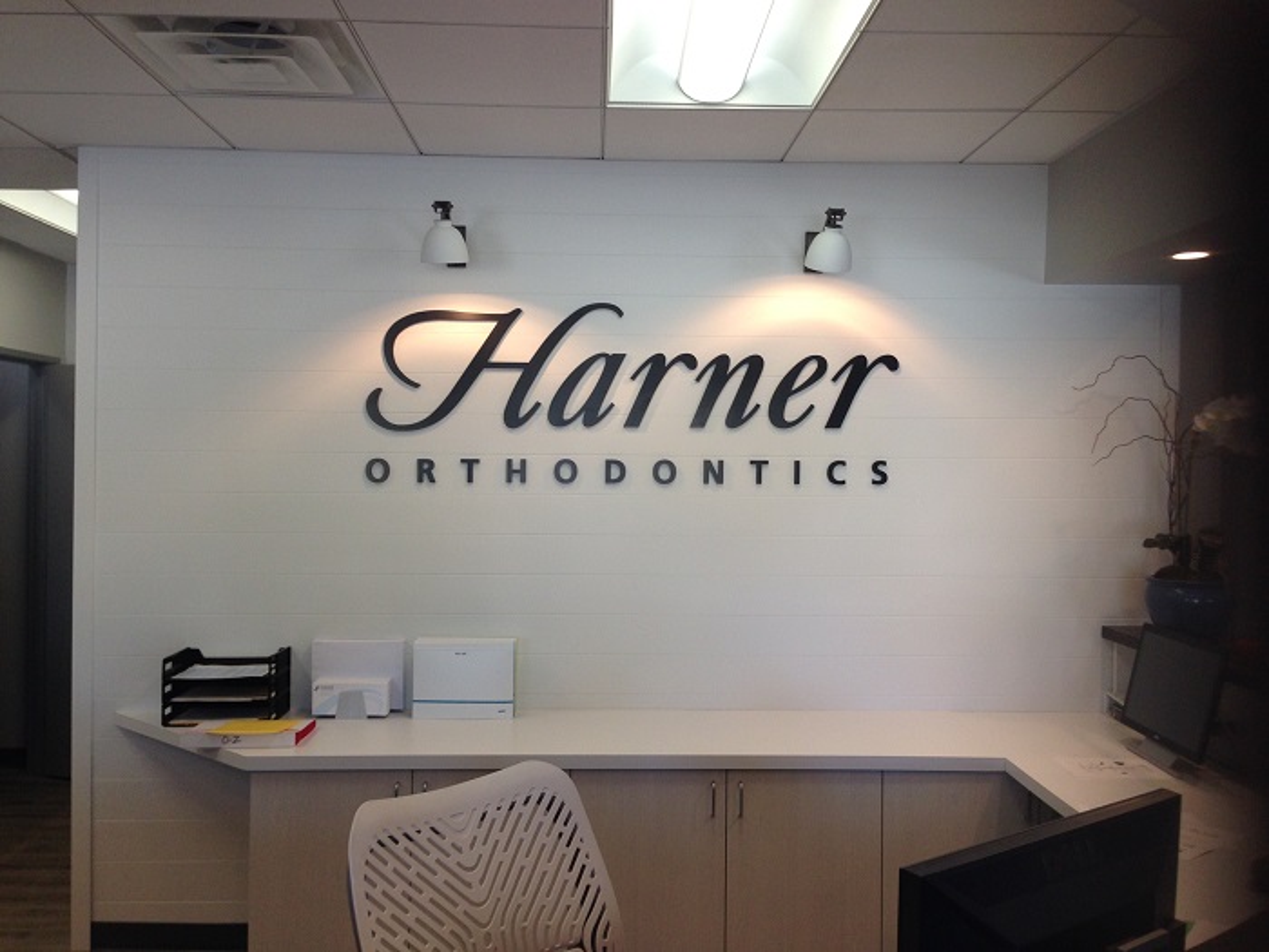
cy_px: 476
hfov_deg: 55.4
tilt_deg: -1.3
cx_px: 634
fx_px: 1210
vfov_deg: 42.9
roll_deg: -1.7
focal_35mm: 33
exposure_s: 1/60
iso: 64
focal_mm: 4.12
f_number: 2.4
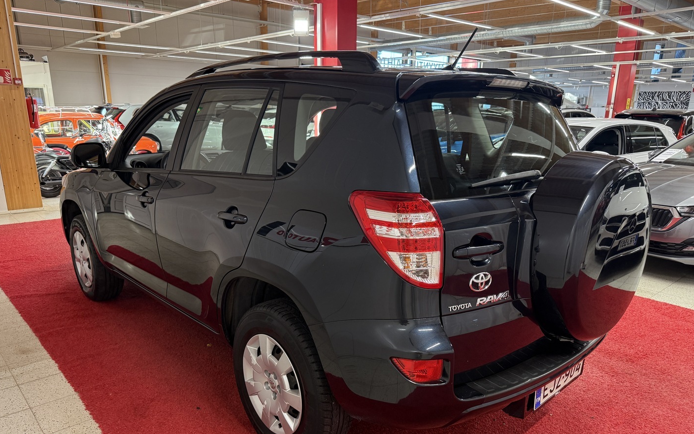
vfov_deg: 47.3
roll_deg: -0.7
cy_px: 262
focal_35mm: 26
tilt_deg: -16.2
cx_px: 349
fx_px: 492
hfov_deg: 70.4
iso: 200
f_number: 1.78
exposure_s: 1/89
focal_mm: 6.76
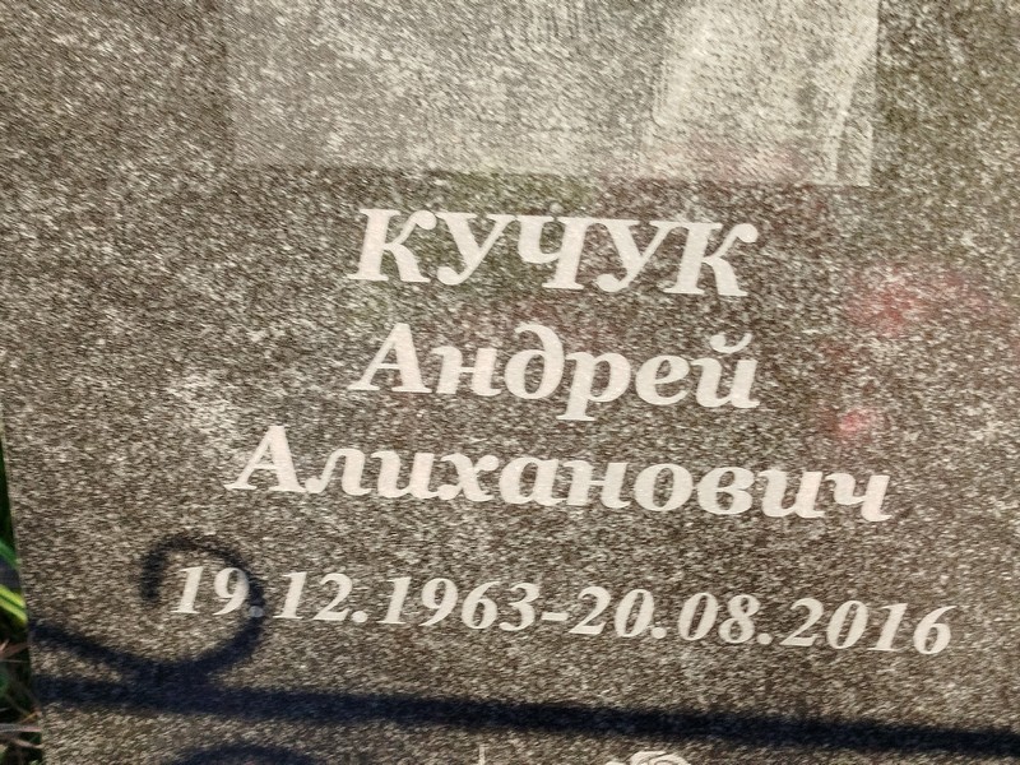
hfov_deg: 58.4
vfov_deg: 45.4
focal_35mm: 31
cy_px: 382
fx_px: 913
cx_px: 510
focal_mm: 5.31
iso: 50
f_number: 1.7
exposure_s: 1/154
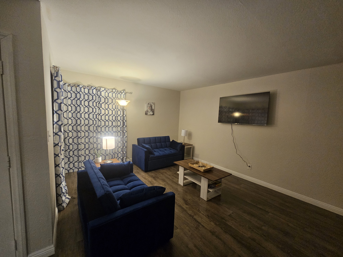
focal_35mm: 13
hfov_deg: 106.2
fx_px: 129
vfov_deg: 89.9
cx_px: 172
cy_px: 128
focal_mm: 2.2
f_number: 2.2
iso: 500
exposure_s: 1/30
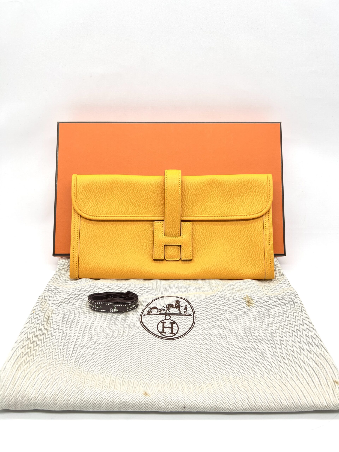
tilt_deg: -27.6
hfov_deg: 53.1
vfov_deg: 67.3
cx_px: 170
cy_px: 226
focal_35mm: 26
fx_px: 339
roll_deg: -0.3
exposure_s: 1/126
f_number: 1.5
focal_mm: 5.7
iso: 32
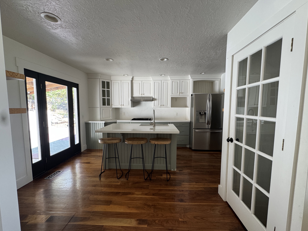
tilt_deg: -5.9
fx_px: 133
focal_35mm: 15
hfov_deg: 98.2
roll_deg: -0.5
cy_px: 119
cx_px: 154
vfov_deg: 81.7
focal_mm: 2.22
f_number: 2.2
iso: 125
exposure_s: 1/99
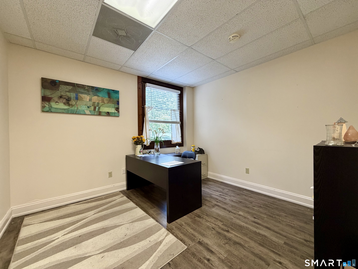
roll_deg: +0.3
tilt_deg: -0.6
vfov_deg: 85.7
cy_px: 134
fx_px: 145
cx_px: 179
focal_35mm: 14
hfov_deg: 102.1
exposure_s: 1/60
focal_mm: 2.22
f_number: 2.2
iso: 250
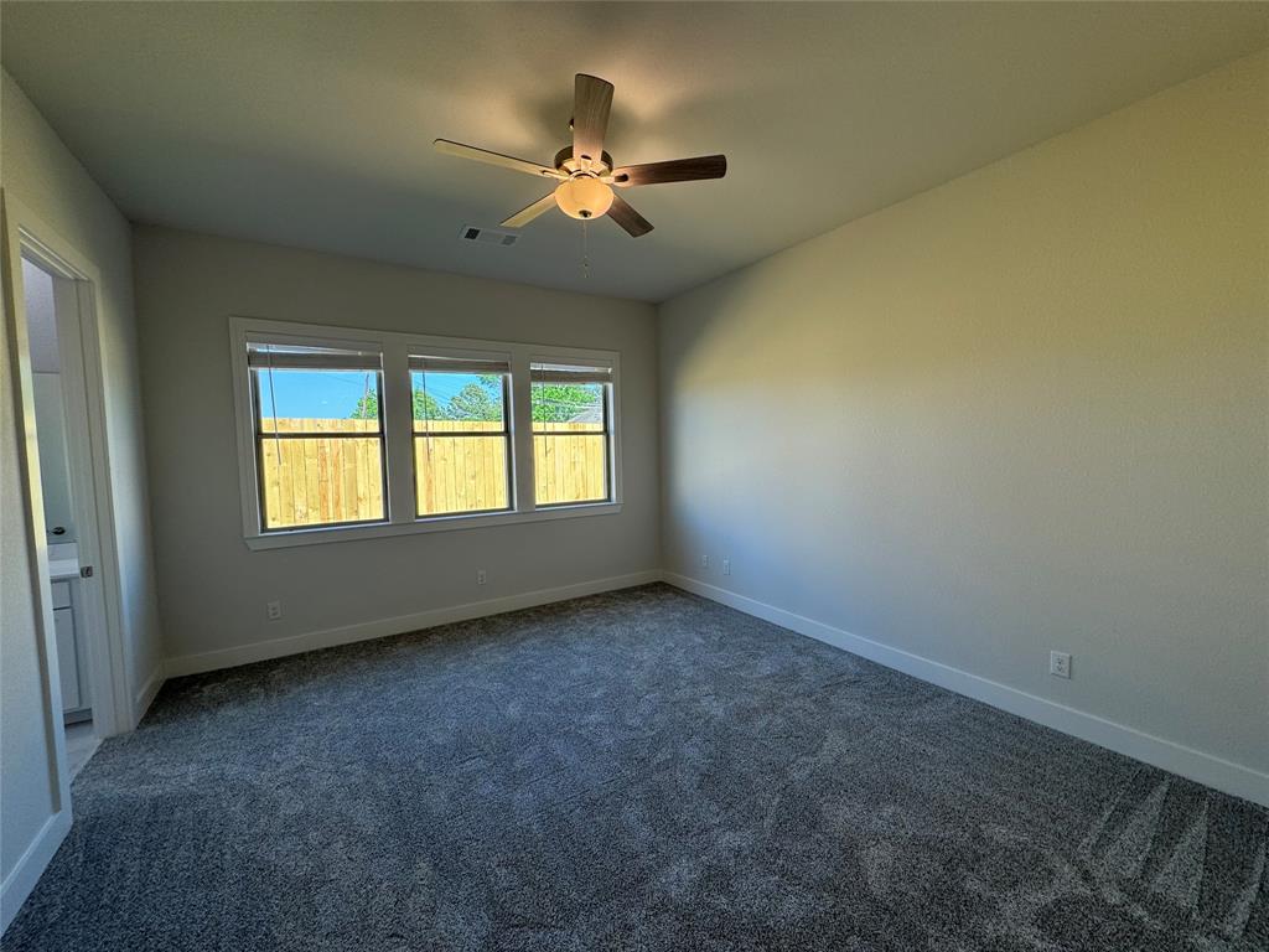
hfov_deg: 102.1
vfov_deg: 85.7
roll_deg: +1.1
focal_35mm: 14
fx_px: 513
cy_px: 476
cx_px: 634
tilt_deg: -4.5
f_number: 2.2
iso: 50
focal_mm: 2.22
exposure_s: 1/120
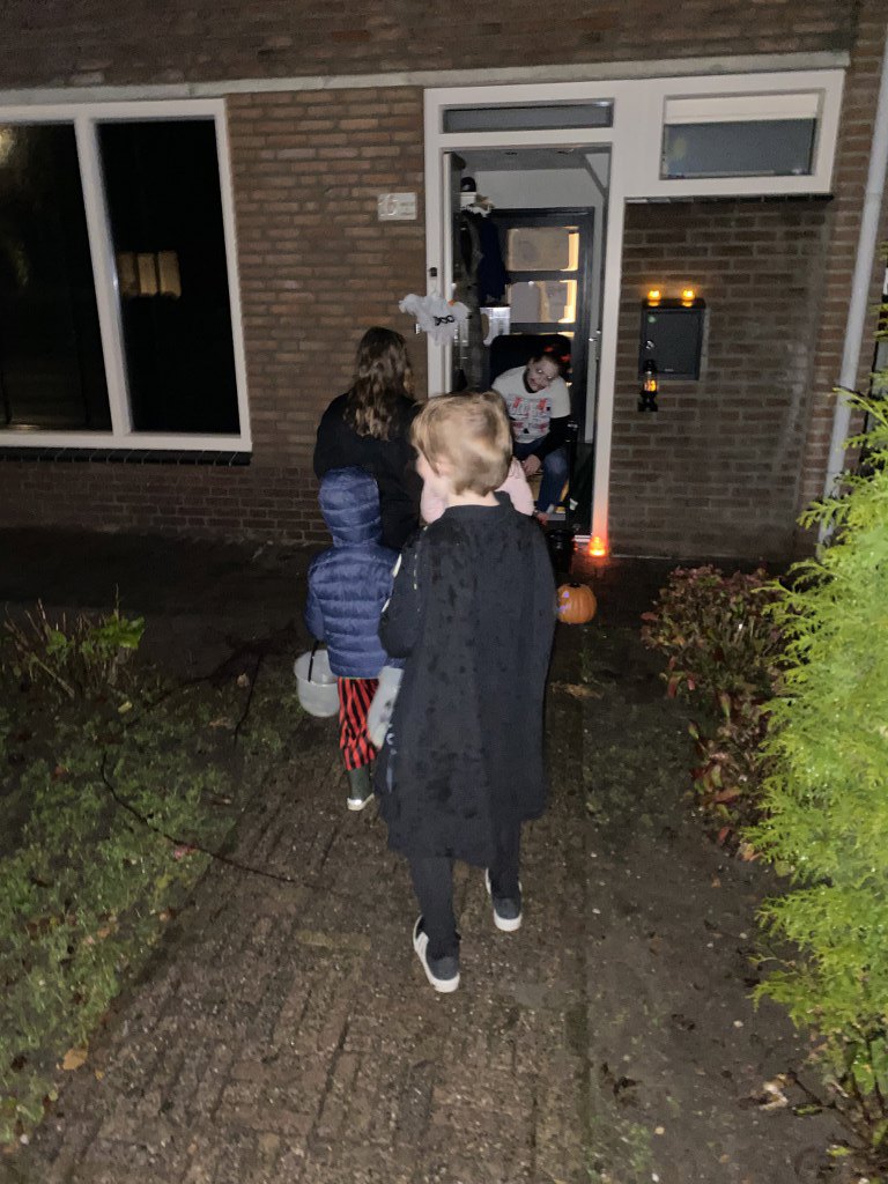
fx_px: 889
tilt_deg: -18.6
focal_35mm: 26
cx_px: 444
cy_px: 592
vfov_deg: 67.3
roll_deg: +1.1
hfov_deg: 53.1
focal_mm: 4.25
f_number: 1.8
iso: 500
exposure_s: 1/4
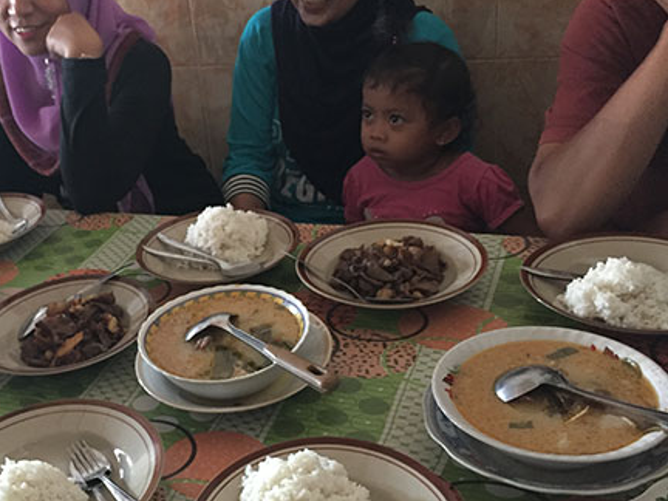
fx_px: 830
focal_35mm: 43
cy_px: 255
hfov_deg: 42.8
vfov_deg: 33.6
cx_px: 186
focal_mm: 4.15
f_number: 2.2
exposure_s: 1/17
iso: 500
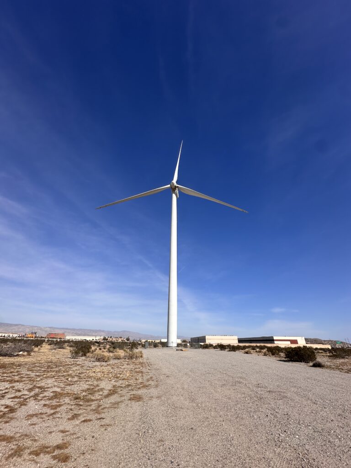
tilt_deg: +31.7
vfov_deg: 102.1
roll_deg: -1.4
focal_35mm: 14
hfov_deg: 85.7
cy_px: 234
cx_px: 176
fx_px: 189
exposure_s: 1/3401
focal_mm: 2.22
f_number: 2.2
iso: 50
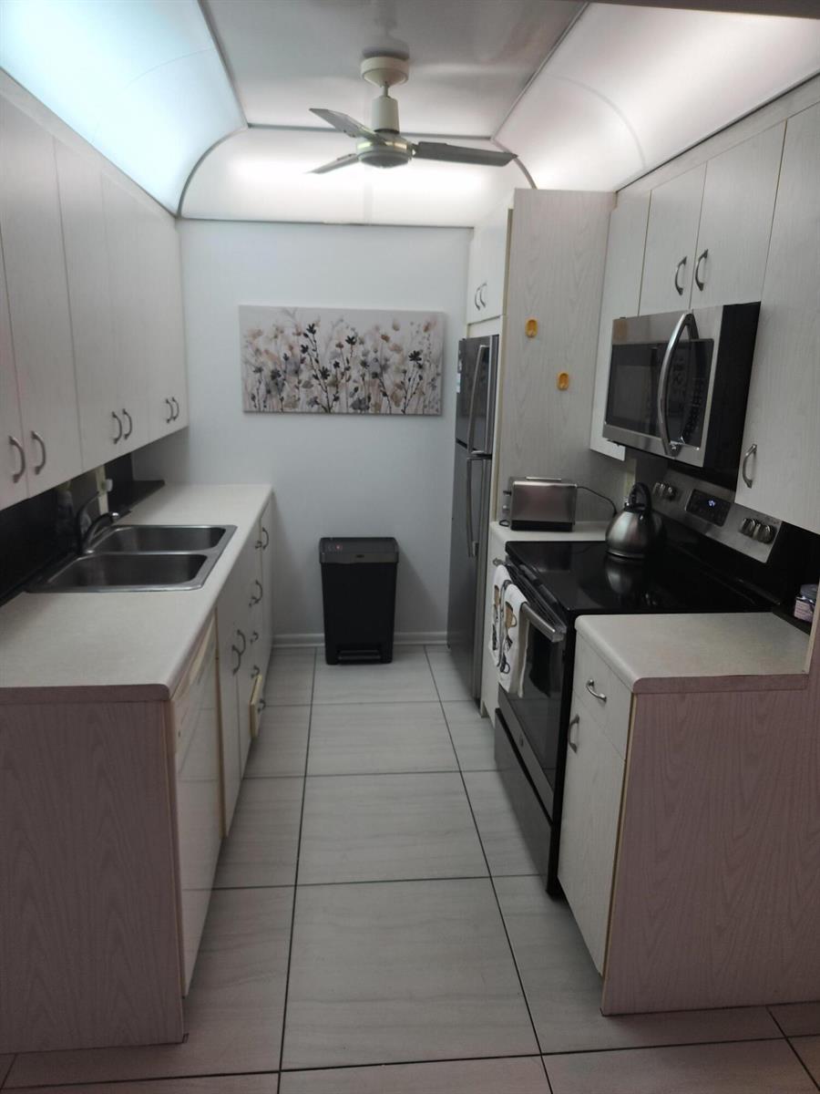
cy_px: 547
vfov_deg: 73.9
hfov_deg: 58.9
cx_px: 410
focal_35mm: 23
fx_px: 726
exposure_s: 1/60
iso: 32
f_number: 1.8
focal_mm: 5.4
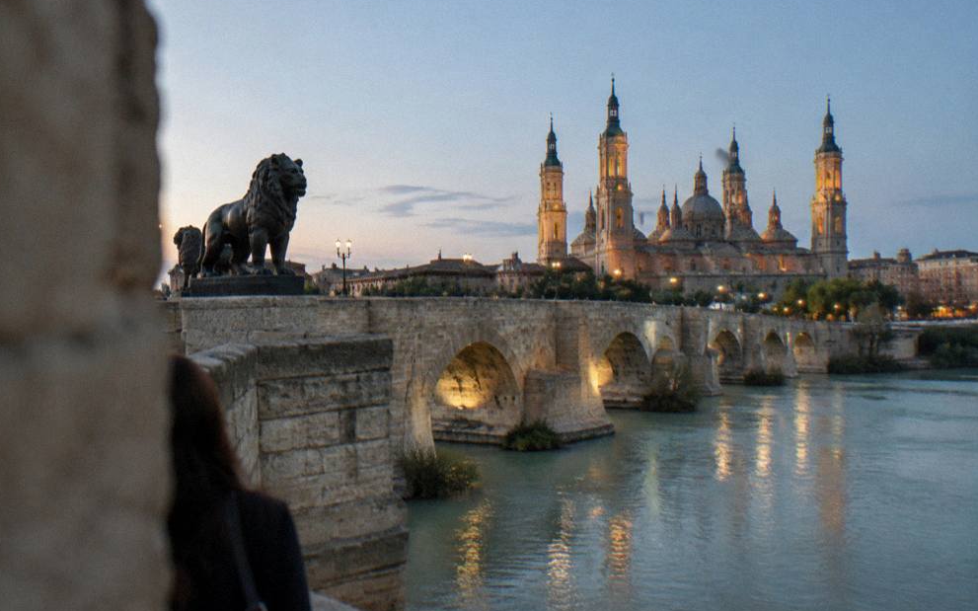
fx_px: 959
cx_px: 487
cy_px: 314
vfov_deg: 35.3
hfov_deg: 54.0
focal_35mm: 36
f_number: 10
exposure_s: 1/200
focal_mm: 35
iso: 500
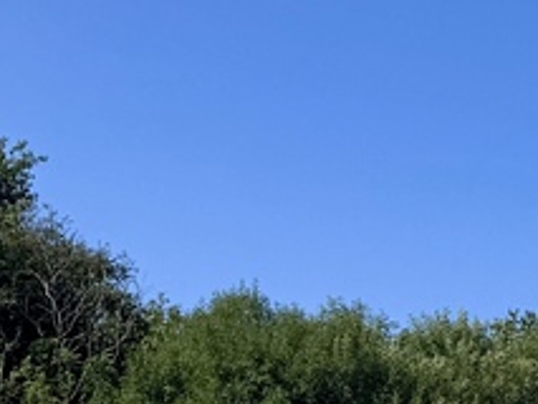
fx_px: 2519
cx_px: 1276
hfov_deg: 10.5
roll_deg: +0.2
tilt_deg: +5.0
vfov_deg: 9.1
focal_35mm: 162
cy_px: 407
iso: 80
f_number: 1.78
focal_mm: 6.76
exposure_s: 1/5814
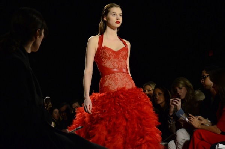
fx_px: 655
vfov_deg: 13.0
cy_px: 74
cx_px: 112
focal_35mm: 105
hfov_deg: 19.5
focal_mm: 70
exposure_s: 1/200
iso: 2500
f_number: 9
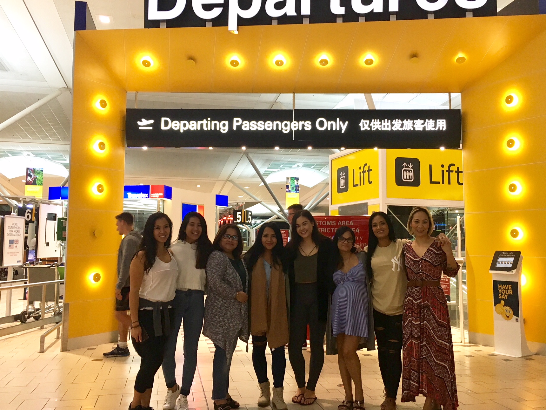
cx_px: 302
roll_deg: +0.2
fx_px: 536
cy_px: 194
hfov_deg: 53.9
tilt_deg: +5.6
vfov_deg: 41.8
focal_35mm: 34
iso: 80
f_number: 2.2
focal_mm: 4.15
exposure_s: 1/33
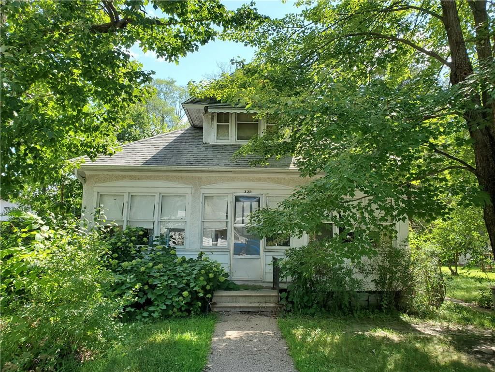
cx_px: 248
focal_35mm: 26
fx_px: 372
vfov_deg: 53.1
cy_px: 186
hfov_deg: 67.3
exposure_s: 1/338
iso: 50
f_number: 2.4
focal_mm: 4.3
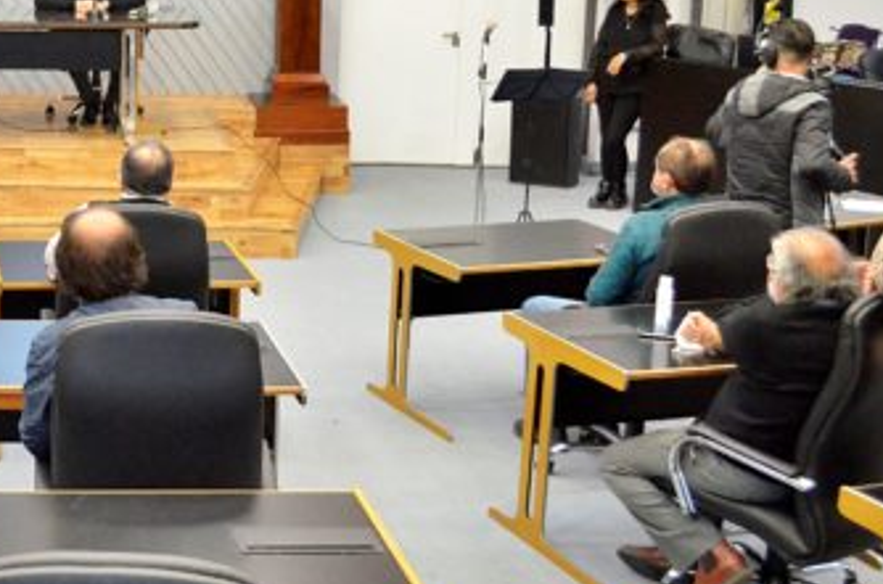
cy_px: 112
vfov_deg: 19.4
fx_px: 1688
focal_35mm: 69
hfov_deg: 27.0
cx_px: -82
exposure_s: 1/80
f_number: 4.5
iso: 3200
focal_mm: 20
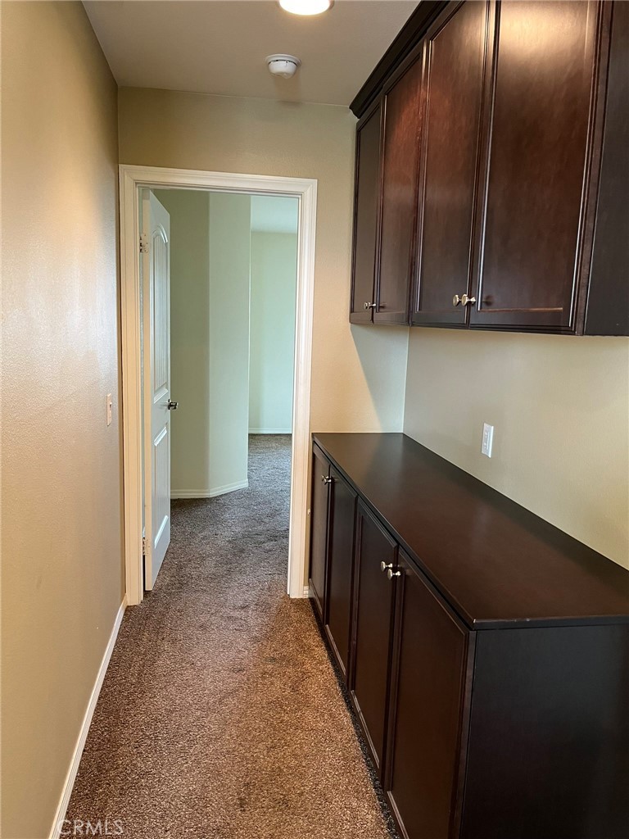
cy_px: 420
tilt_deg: -9.3
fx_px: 630
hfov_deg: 53.1
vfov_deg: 67.3
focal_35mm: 26
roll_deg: -1.7
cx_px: 314
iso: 320
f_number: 1.6
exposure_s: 1/60
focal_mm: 5.1
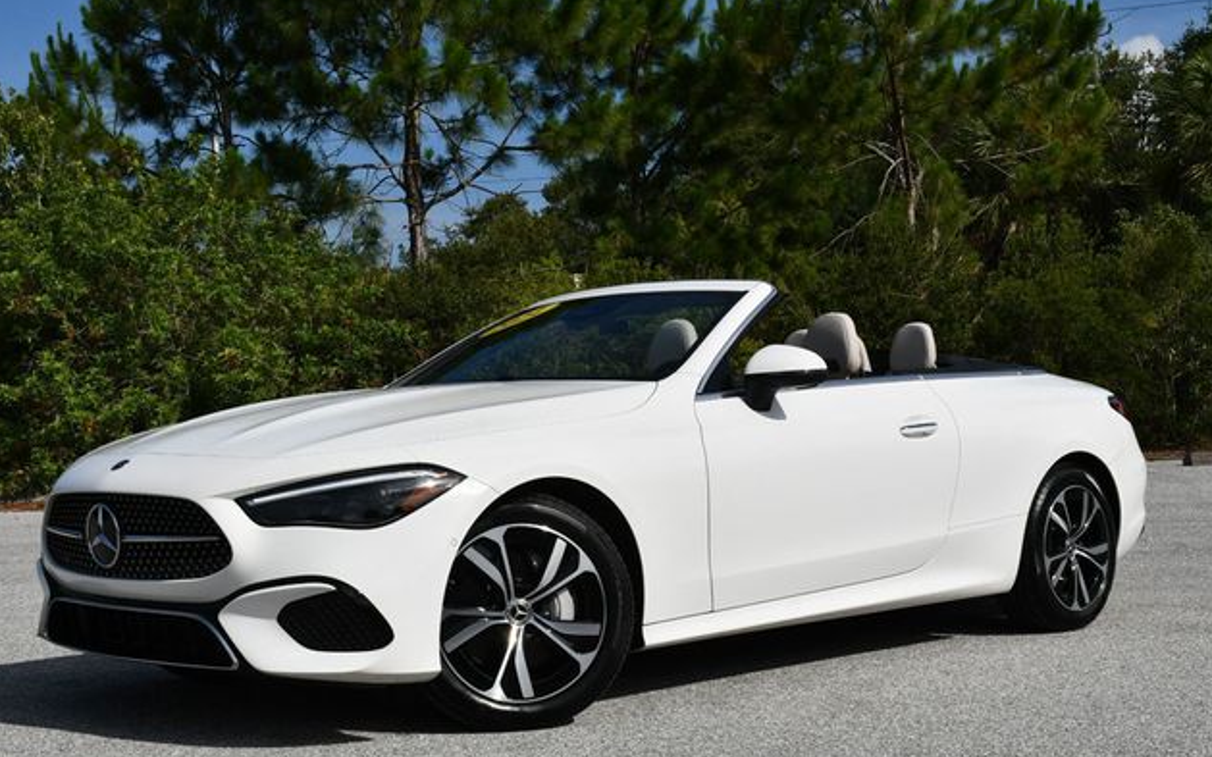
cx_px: 599
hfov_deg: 37.5
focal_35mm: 54
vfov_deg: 24.0
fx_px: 1784
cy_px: 391
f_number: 10
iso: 100
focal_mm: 26
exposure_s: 1/400
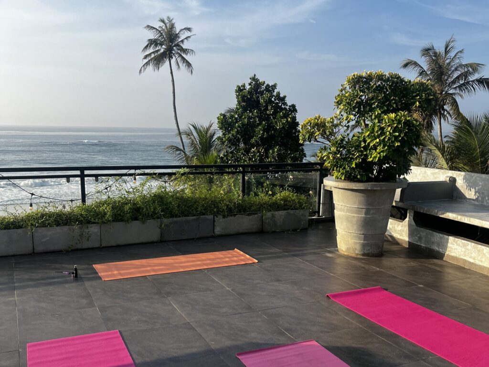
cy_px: 184
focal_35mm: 26
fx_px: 367
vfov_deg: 53.1
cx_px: 244
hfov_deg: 67.3
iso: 50
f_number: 1.6
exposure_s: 1/2222
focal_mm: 5.1
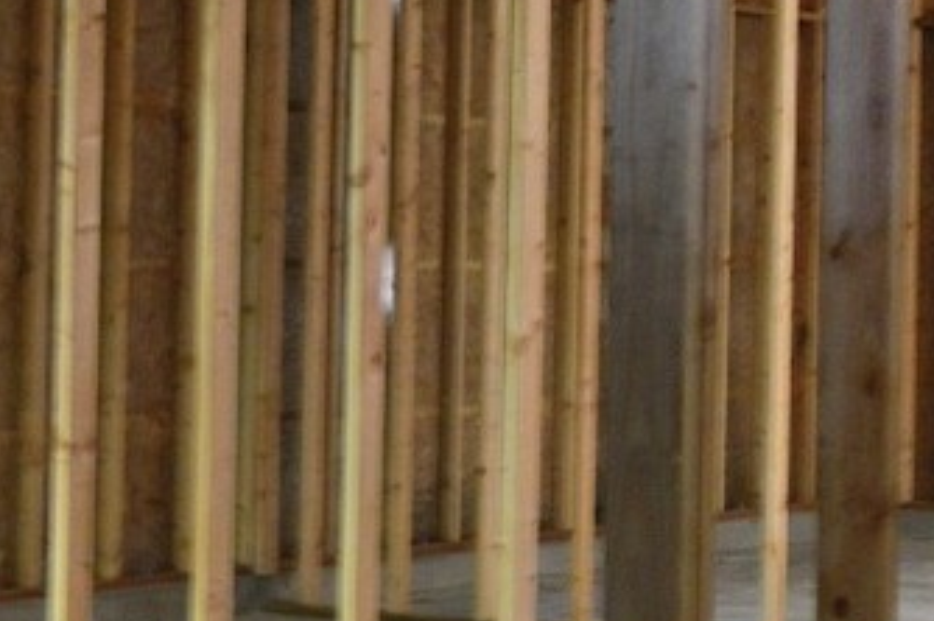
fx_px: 3292
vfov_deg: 10.8
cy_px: 190
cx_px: 1402
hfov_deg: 15.0
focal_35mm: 127
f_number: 4.2
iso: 800
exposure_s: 1/5
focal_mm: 26
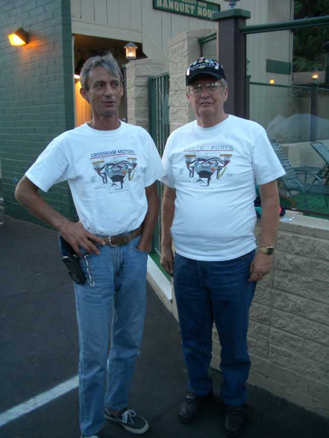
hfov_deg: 40.7
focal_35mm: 35
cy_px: 219
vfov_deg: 52.6
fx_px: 444
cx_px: 164
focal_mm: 5.8
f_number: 2.6
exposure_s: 1/60
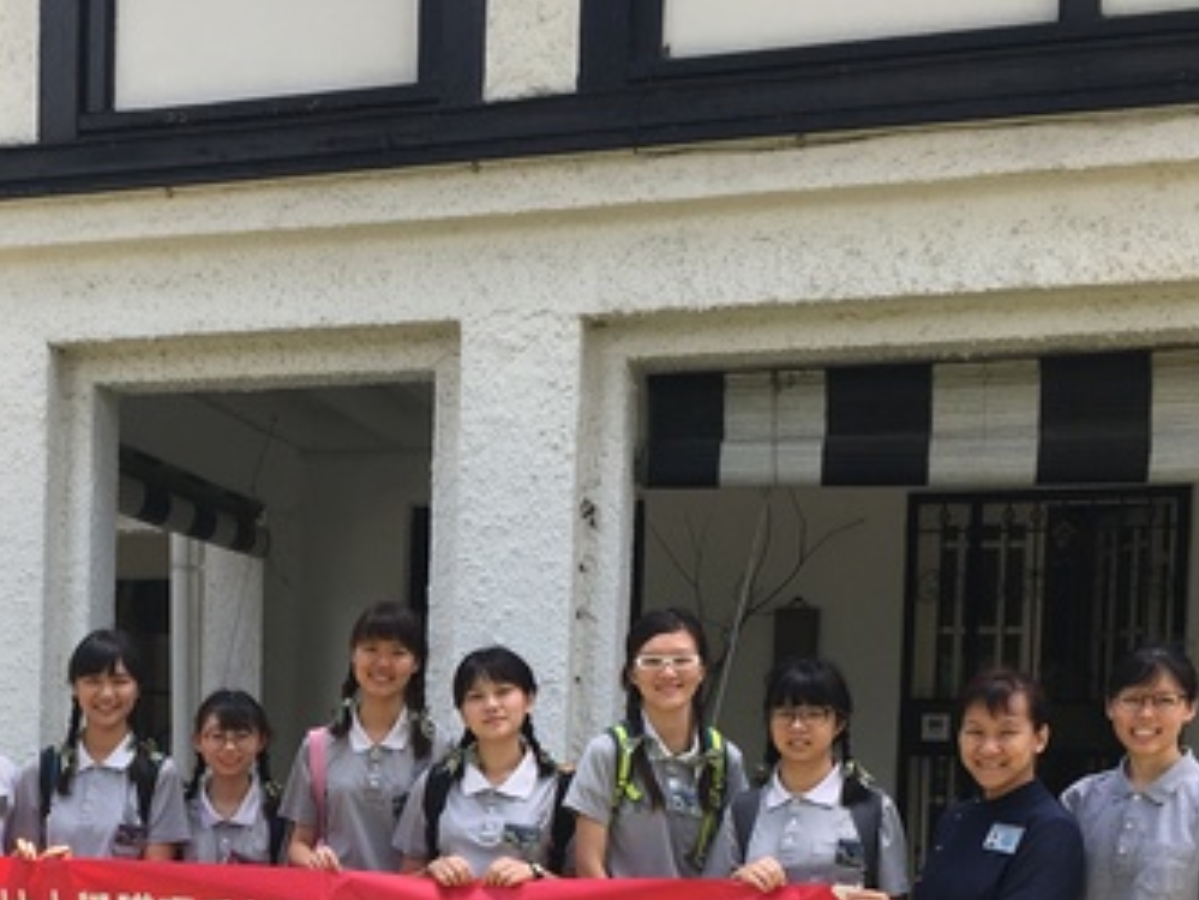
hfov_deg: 30.8
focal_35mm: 61
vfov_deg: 23.2
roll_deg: -1.6
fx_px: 2114
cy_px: 873
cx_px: 223
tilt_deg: -1.8
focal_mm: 4.15
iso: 25
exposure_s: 1/447
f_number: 2.2
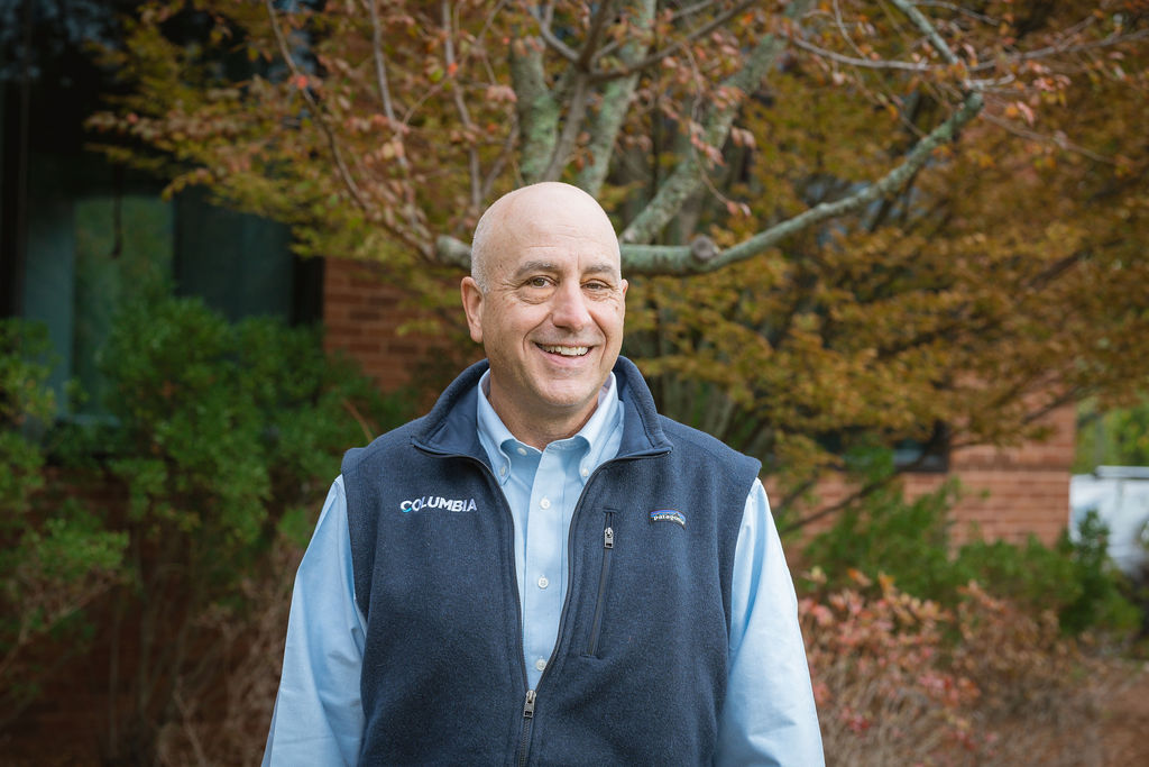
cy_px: 384
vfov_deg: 16.1
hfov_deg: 23.9
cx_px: 574
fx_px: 2713
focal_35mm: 85
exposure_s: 1/160
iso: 400
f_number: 5.6
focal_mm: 85
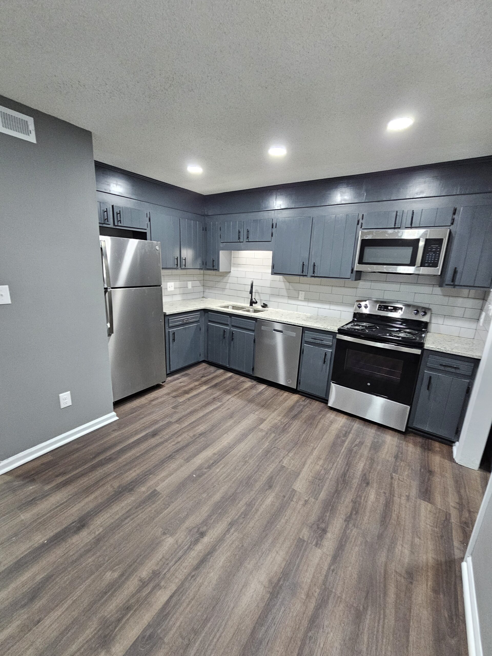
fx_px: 246
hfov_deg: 89.9
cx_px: 246
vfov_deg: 106.2
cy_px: 328
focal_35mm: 13
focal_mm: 2.2
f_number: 2.2
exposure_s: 1/30
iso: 320
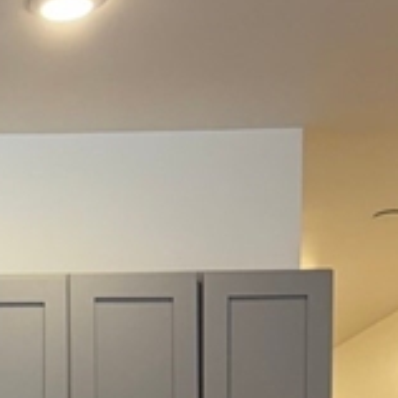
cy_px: 718
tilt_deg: -0.7
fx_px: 1457
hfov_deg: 14.1
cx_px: -280
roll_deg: +0.9
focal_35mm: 112
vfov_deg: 13.8
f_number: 1.6
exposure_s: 1/120
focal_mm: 5.96
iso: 100
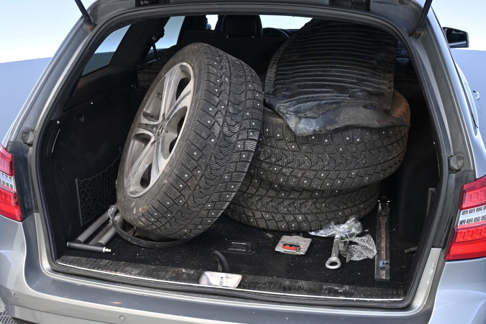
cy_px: 162
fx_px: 587
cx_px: 243
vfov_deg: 30.8
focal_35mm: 44
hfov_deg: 45.0
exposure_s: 1/50
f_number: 4.8
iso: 1400
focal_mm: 29
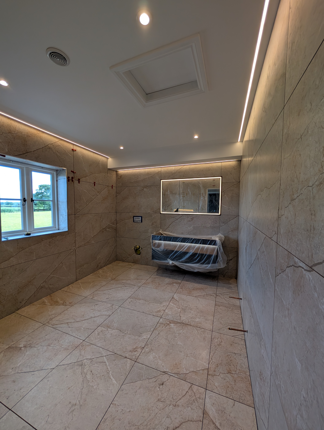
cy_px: 215
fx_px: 149
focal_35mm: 12
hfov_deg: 94.6
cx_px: 162
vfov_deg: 110.5
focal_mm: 2.02
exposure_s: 1/244
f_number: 1.7
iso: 61
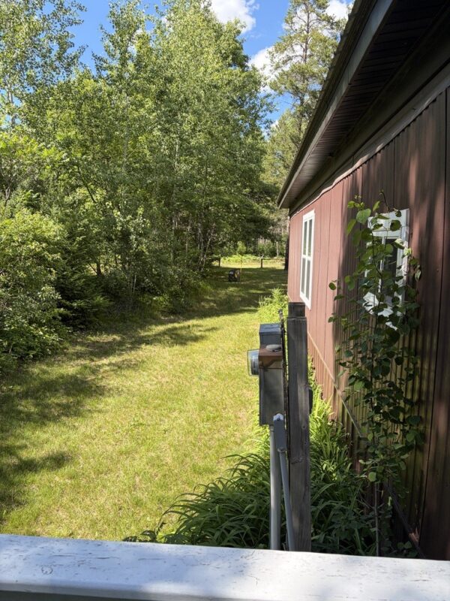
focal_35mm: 26
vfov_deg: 67.3
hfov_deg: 53.1
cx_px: 225
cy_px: 300
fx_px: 451
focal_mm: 5.96
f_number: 1.6
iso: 50
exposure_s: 1/945
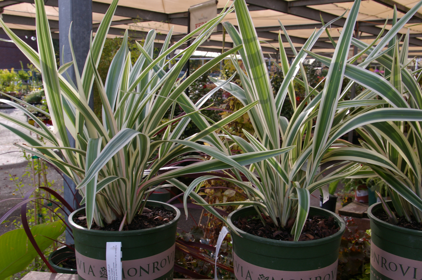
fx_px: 422
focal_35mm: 36
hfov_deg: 53.2
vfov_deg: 36.8
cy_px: 140
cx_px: 211
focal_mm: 24
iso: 200
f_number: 11
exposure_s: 1/90
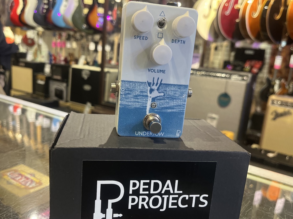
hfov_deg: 67.3
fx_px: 220
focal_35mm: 26
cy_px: 110
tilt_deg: -12.2
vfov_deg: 53.1
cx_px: 146
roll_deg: +1.6
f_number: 1.6
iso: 250
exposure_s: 1/60
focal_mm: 5.1
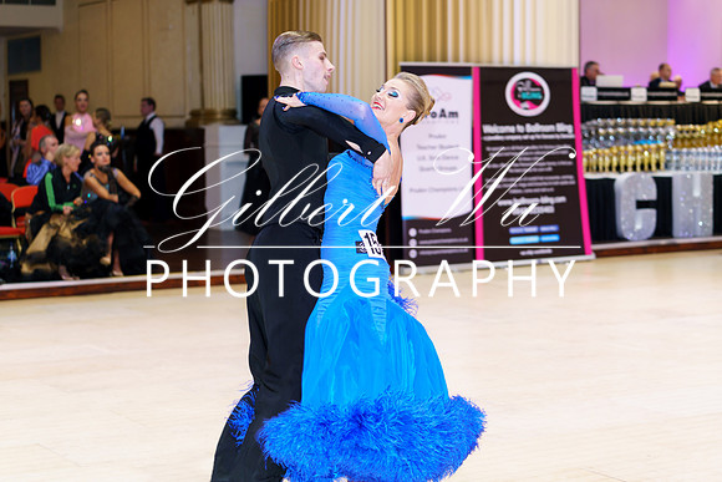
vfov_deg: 19.2
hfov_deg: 28.4
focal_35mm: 71
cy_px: 241
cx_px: 361
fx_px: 1424
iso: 1250
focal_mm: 71
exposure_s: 1/160
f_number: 2.8
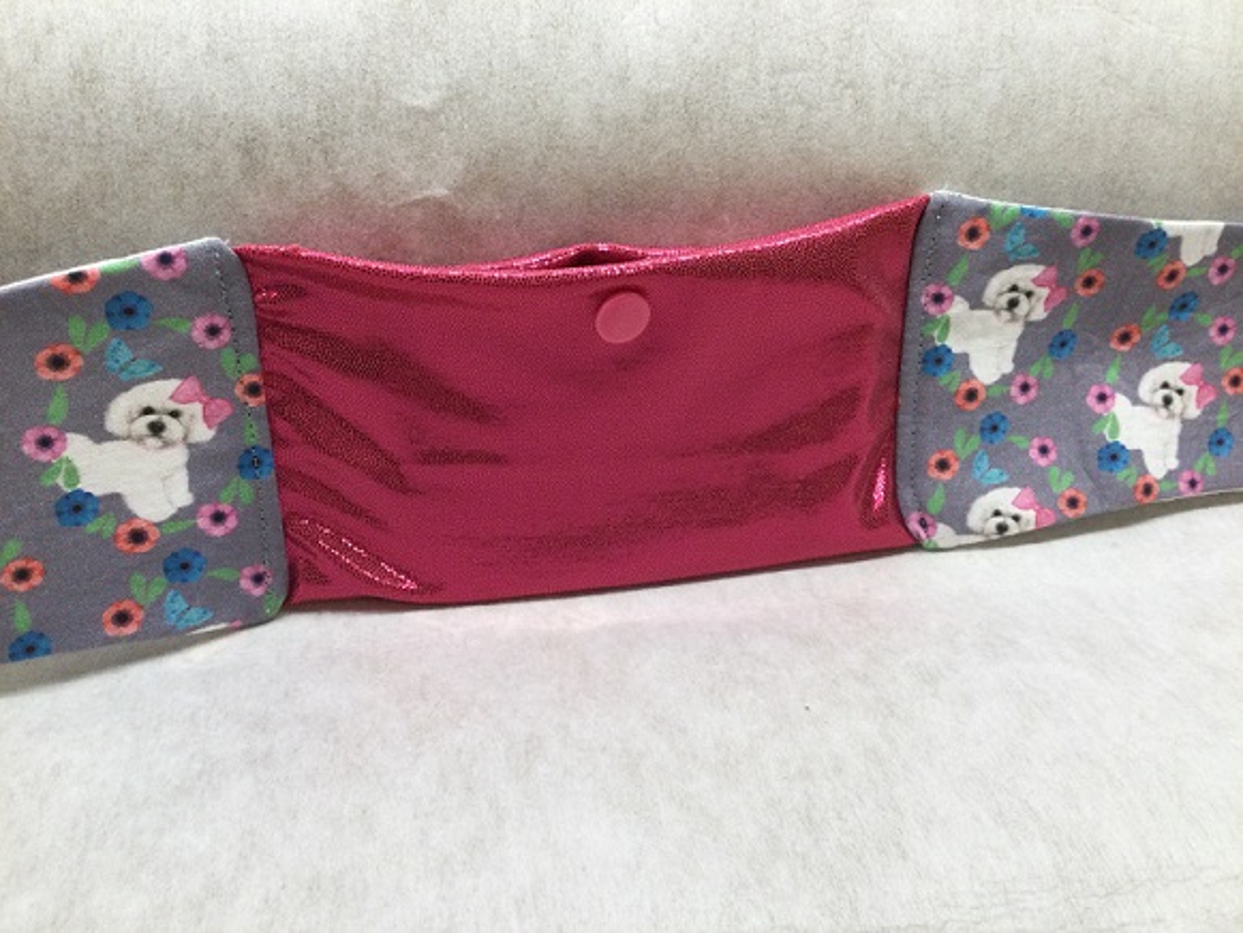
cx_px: 622
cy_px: 466
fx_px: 1113
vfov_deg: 45.5
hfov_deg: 58.3
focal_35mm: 31
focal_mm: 3.3
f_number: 2.4
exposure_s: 1/30
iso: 40
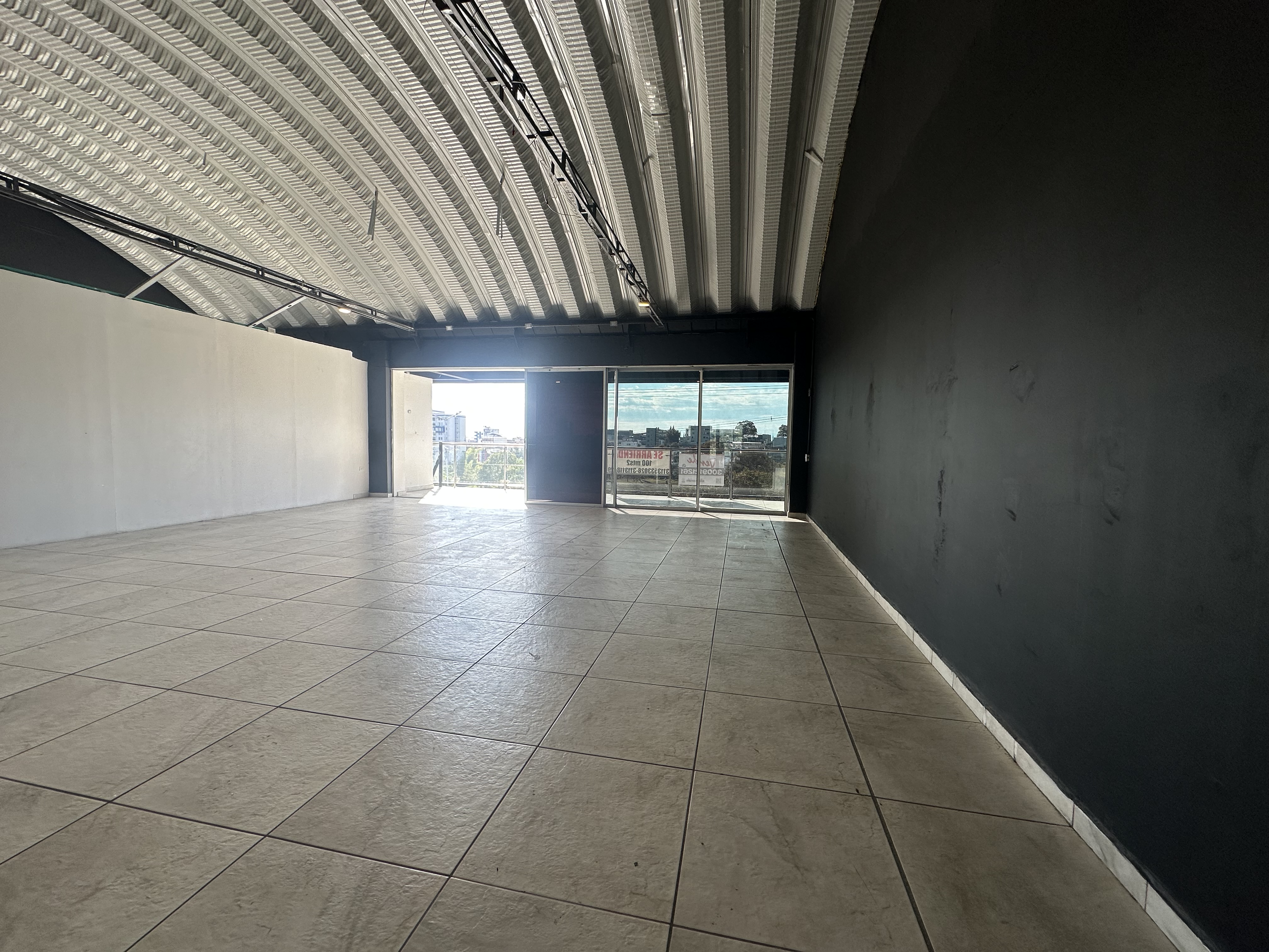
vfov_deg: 85.7
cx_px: 634
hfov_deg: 102.1
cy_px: 476
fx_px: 513
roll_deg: -1.1
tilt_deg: -3.8
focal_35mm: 14
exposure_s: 1/138
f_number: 2.2
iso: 40
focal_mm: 2.22
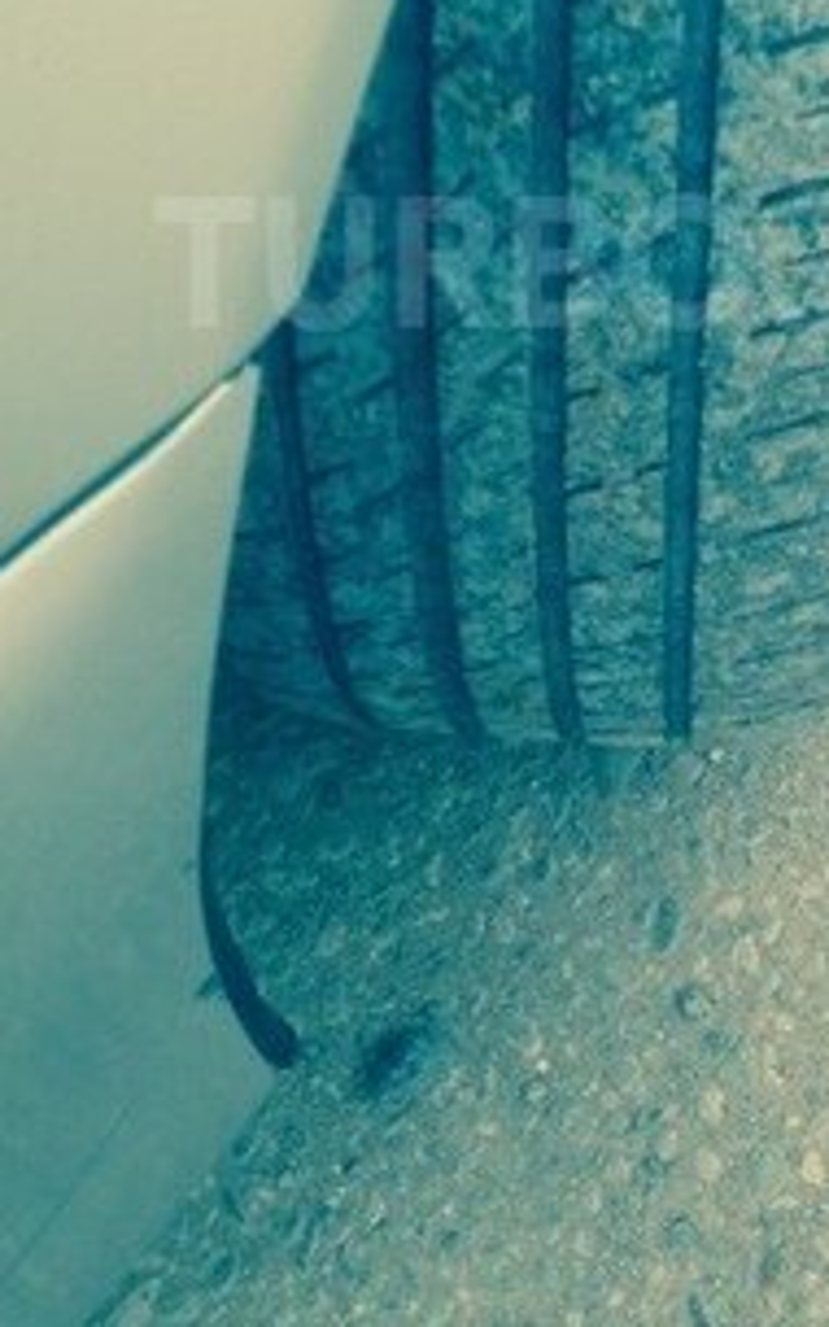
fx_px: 2060
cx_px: 602
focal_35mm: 57
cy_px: 262
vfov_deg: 34.6
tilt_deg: -54.0
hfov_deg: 22.6
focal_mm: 4.12
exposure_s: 1/185
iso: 50
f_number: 2.4
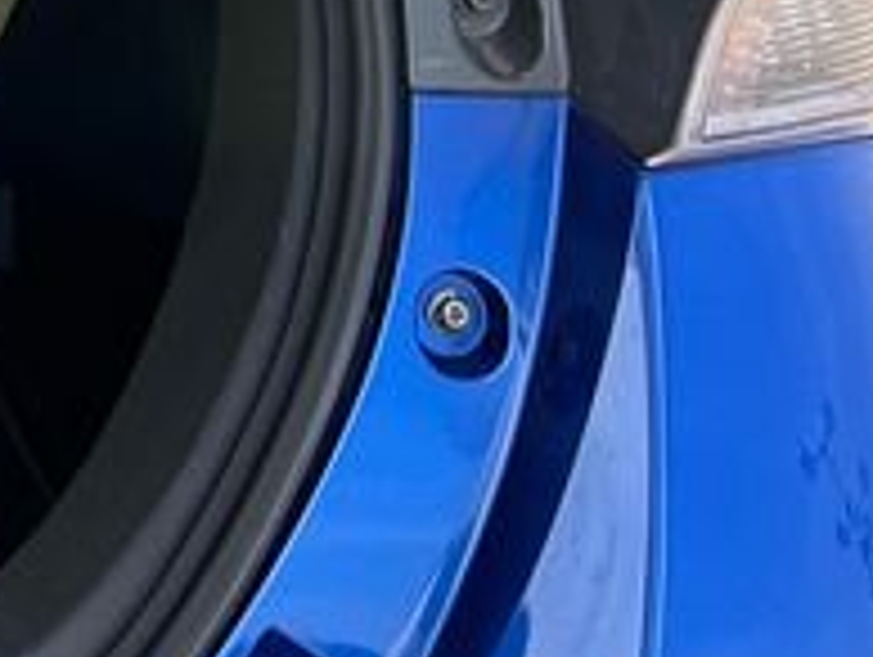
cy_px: -432
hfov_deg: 11.4
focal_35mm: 137
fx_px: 3459
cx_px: -1364
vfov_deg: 10.4
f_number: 1.6
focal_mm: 5.1
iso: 50
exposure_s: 1/497
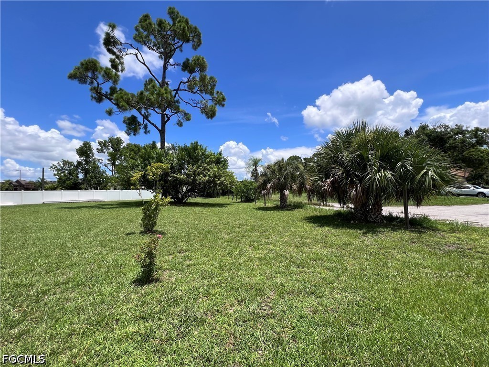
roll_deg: +0.5
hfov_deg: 106.2
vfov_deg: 89.9
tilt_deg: +1.3
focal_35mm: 13
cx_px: 244
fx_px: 184
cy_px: 184
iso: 32
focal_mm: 1.57
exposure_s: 1/1130
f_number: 1.8
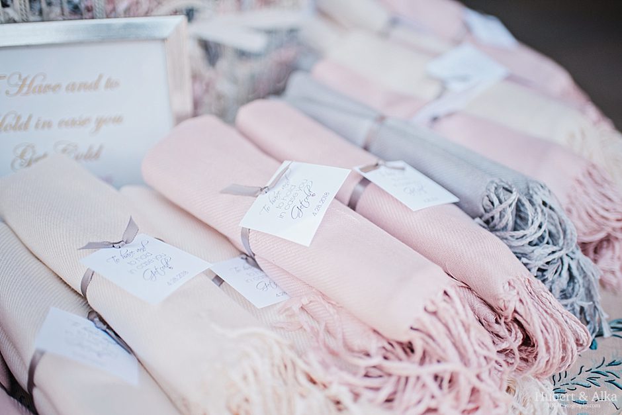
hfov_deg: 54.4
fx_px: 605
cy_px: 208
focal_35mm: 35
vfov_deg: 37.9
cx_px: 311
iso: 1000
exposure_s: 1/4000
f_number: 1.8
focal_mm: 35
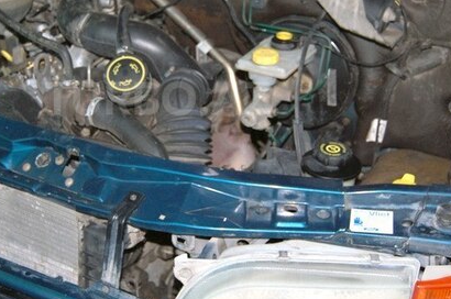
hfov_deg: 34.3
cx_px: 157
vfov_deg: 23.2
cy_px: 98
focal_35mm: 58
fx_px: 725
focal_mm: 24
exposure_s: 1/60
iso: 400
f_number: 4
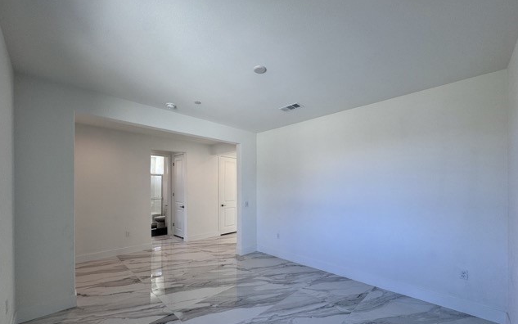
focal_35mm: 15
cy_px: 187
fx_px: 212
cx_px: 260
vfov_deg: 74.3
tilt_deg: -0.5
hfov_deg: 101.4
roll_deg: -0.5
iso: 50
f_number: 2.2
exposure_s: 1/120
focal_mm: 2.22
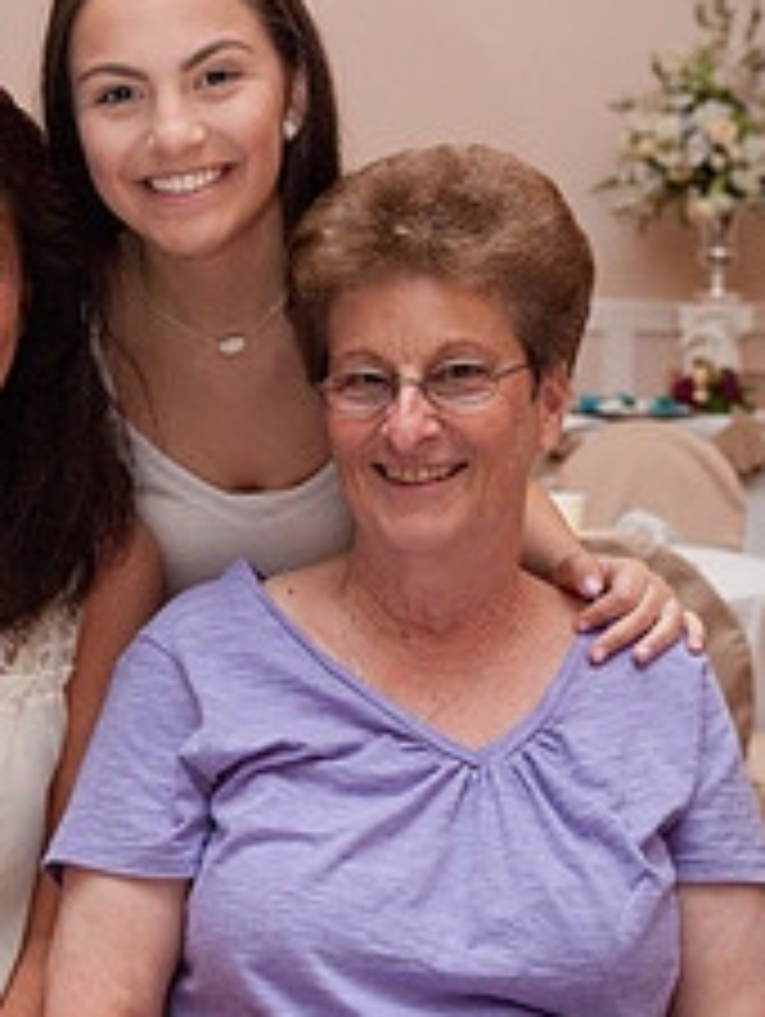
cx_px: 173
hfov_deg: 17.1
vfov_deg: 22.7
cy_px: 522
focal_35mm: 86
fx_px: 2529
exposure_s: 1/125
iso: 3200
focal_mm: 45
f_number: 5.6
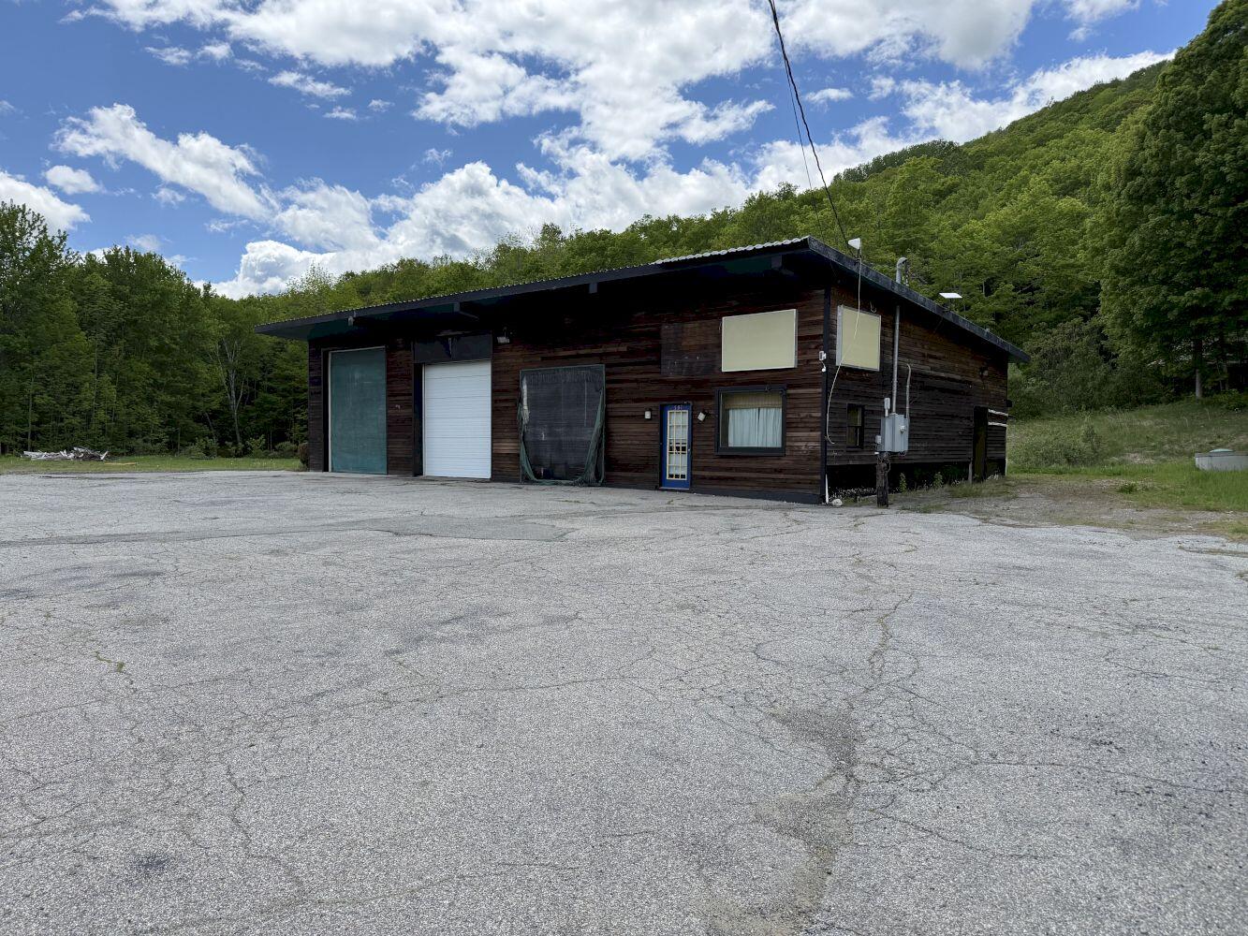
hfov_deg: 71.6
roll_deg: -1.3
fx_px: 865
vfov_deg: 56.8
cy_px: 468
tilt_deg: -1.8
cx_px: 624
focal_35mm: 24
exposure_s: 1/4673
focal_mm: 6.76
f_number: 1.78
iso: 100
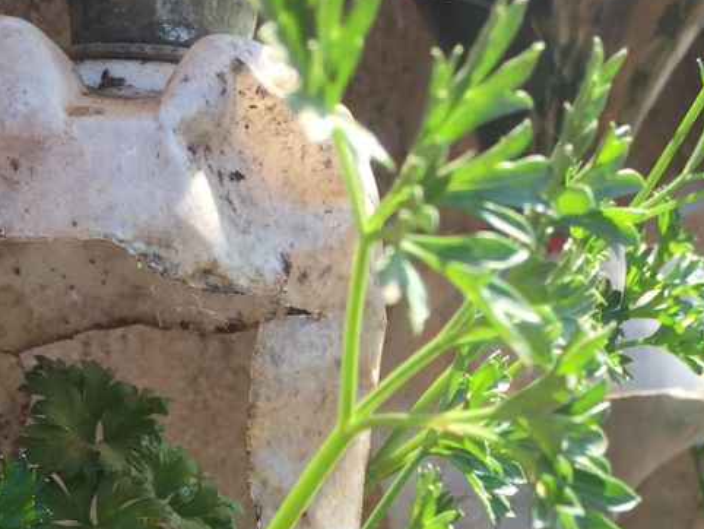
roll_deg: -2.0
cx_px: 463
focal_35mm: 77
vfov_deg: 17.9
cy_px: 682
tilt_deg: -8.4
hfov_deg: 25.2
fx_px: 1567
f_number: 2.2
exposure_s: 1/455
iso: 32
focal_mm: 4.15
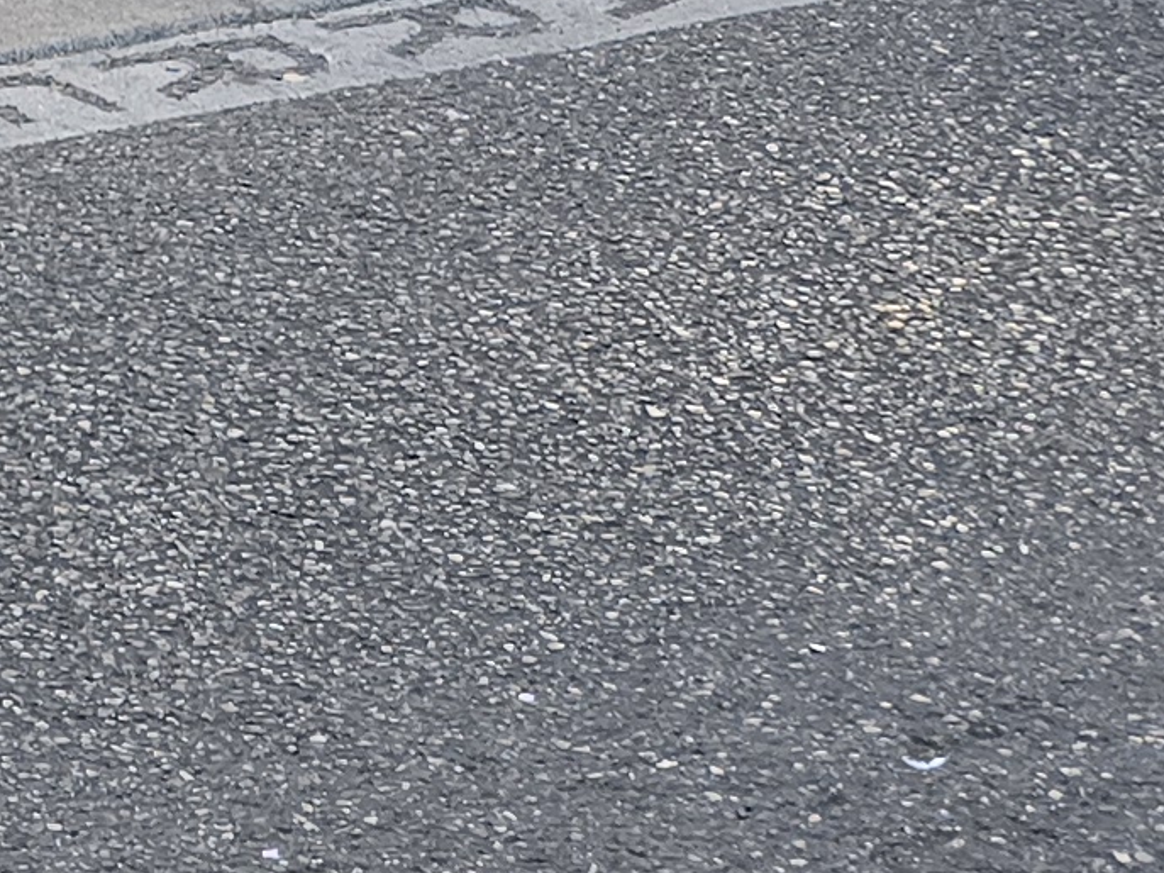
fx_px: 4505
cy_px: -814
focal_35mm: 134
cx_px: -1764
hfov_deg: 11.6
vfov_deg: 10.3
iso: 160
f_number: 1.7
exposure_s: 1/207
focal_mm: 6.3
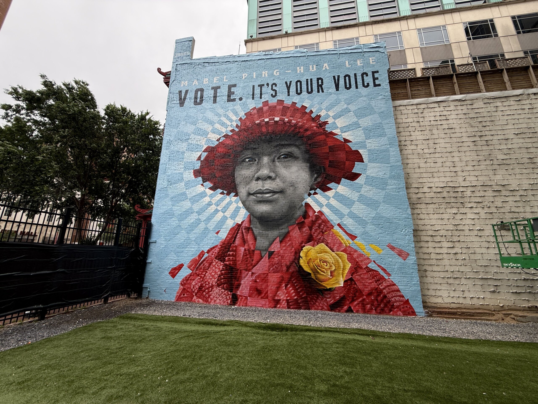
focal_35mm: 14
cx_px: 269
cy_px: 202
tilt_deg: +13.7
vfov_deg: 85.7
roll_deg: -0.9
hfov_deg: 102.1
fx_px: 218
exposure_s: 1/279
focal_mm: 2.22
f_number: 2.2
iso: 50
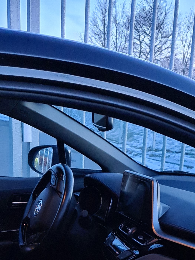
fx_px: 533
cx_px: 95
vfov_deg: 26.1
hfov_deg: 20.7
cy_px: 256
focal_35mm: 71
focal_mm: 7
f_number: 1.8
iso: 2000
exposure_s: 1/100
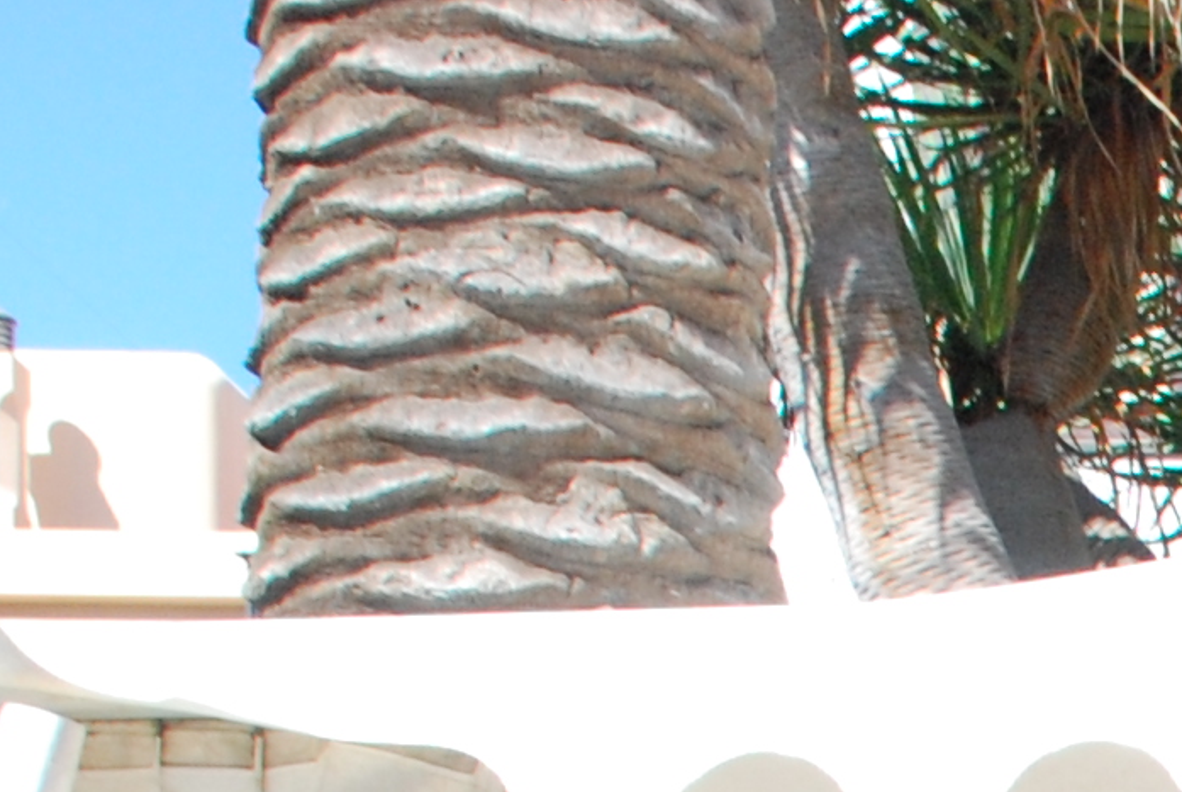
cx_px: 2571
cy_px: 2152
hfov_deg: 9.4
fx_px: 6576
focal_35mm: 200
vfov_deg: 6.4
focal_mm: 24
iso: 400
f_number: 9
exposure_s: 1/320
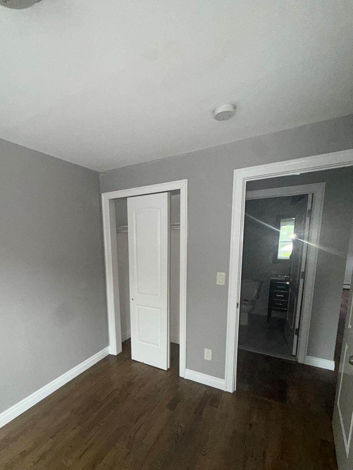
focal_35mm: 17
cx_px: 140
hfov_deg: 73.9
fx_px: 231
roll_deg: +2.1
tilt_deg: -11.4
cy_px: 284
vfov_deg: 89.7
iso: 250
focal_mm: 2.22
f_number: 2.2
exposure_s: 1/60
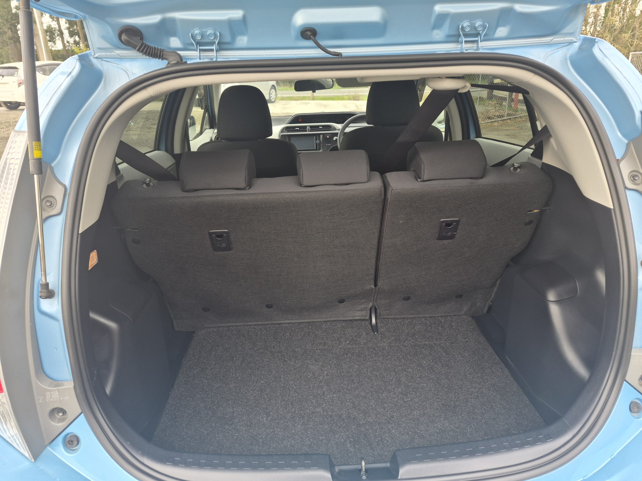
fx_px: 427
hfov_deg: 73.9
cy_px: 240
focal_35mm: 23
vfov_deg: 58.9
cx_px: 321
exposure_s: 1/180
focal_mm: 5.4
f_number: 1.8
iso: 32
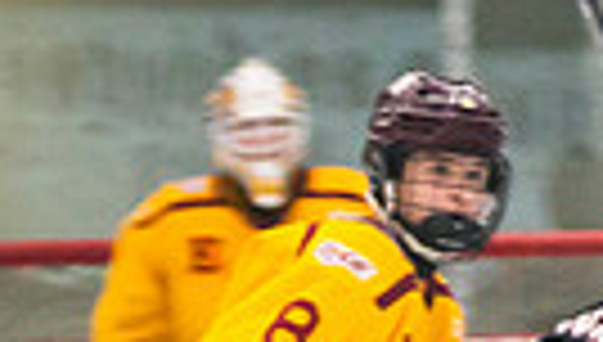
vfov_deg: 0.8
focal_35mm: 1614
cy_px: 1355
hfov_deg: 1.3
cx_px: 509
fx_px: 25858
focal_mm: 200
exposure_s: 1/640
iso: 800
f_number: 2.8
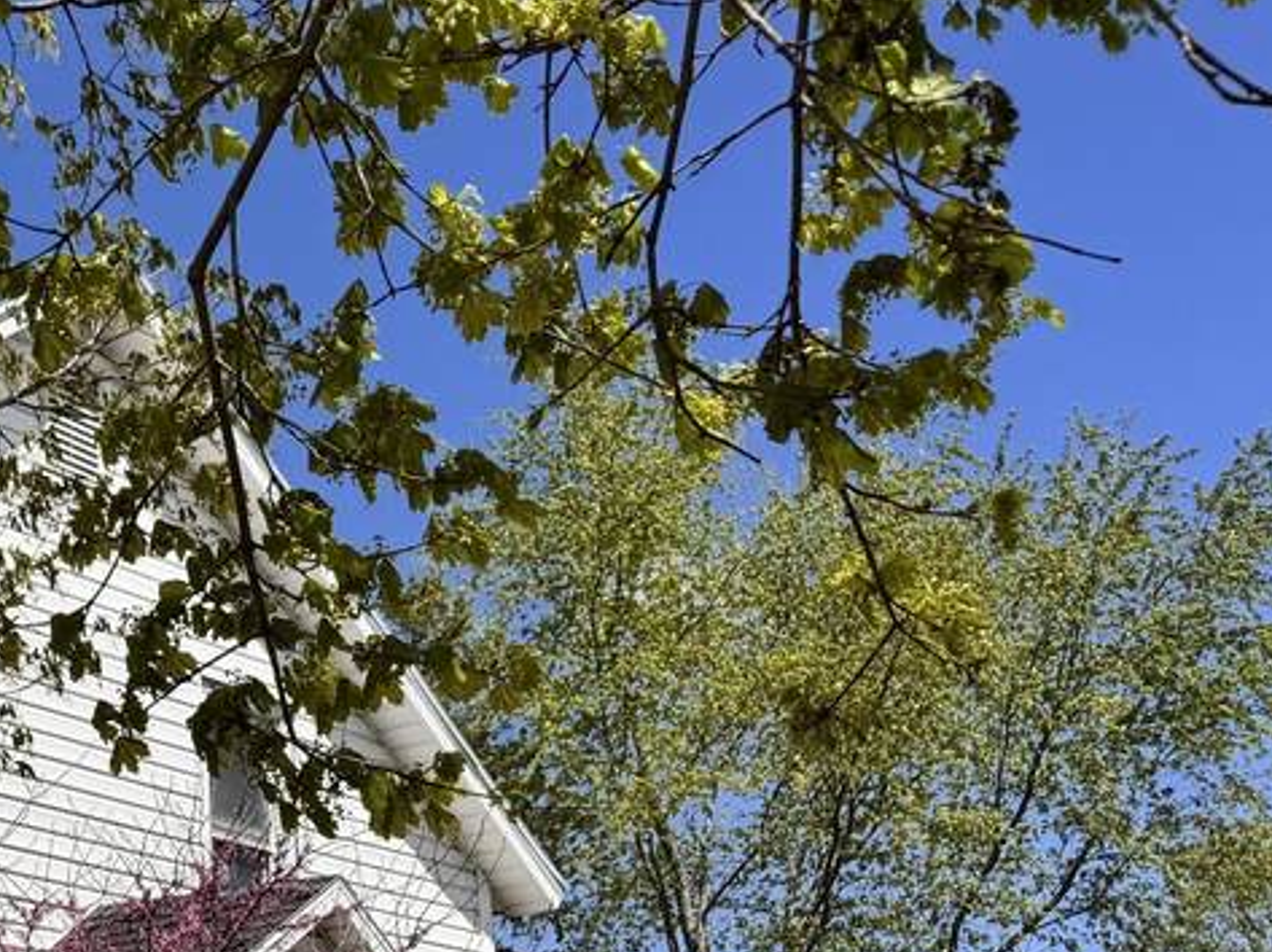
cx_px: -312
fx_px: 2387
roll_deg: -1.2
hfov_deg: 26.1
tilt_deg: +7.4
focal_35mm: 65
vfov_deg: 21.3
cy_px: 1073
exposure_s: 1/6410
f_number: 1.78
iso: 80
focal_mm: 6.76
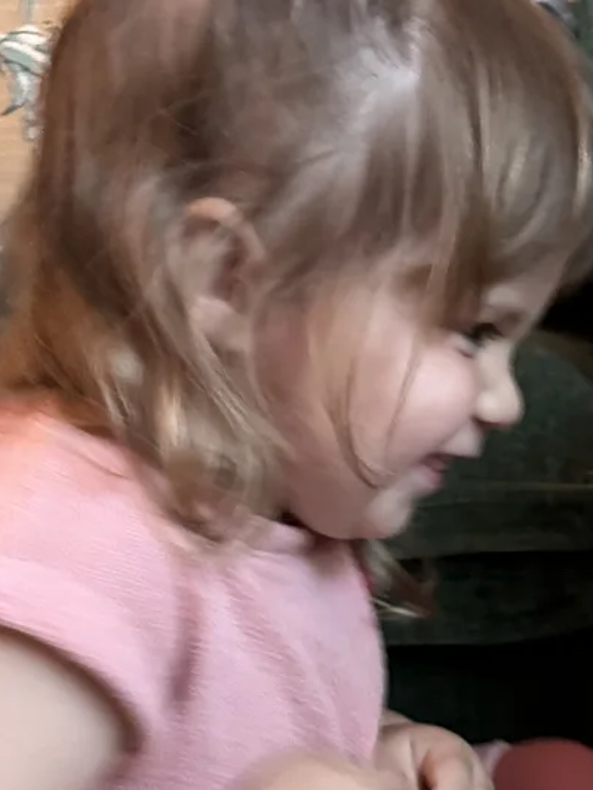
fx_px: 1438
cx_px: 652
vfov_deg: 28.8
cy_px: 791
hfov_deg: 22.0
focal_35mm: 63
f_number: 1.78
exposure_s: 1/30
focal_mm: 6.76
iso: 1000
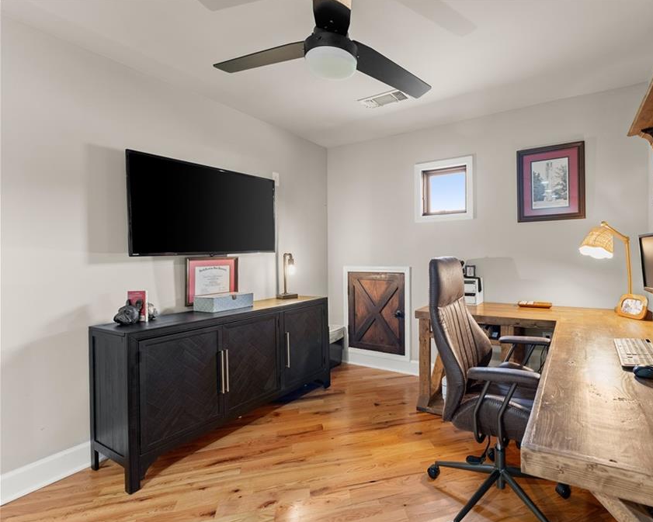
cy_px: 261
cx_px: 397
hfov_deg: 88.2
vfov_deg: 76.9
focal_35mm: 17
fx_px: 329
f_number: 7.1
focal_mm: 14.9
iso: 800
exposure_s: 1/2
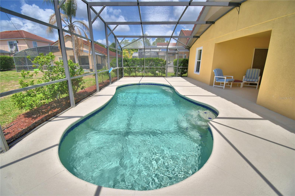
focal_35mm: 15
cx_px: 148
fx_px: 123
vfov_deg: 77.3
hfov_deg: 100.4
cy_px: 98
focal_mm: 10
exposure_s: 1/1600
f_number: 4.5
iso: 100
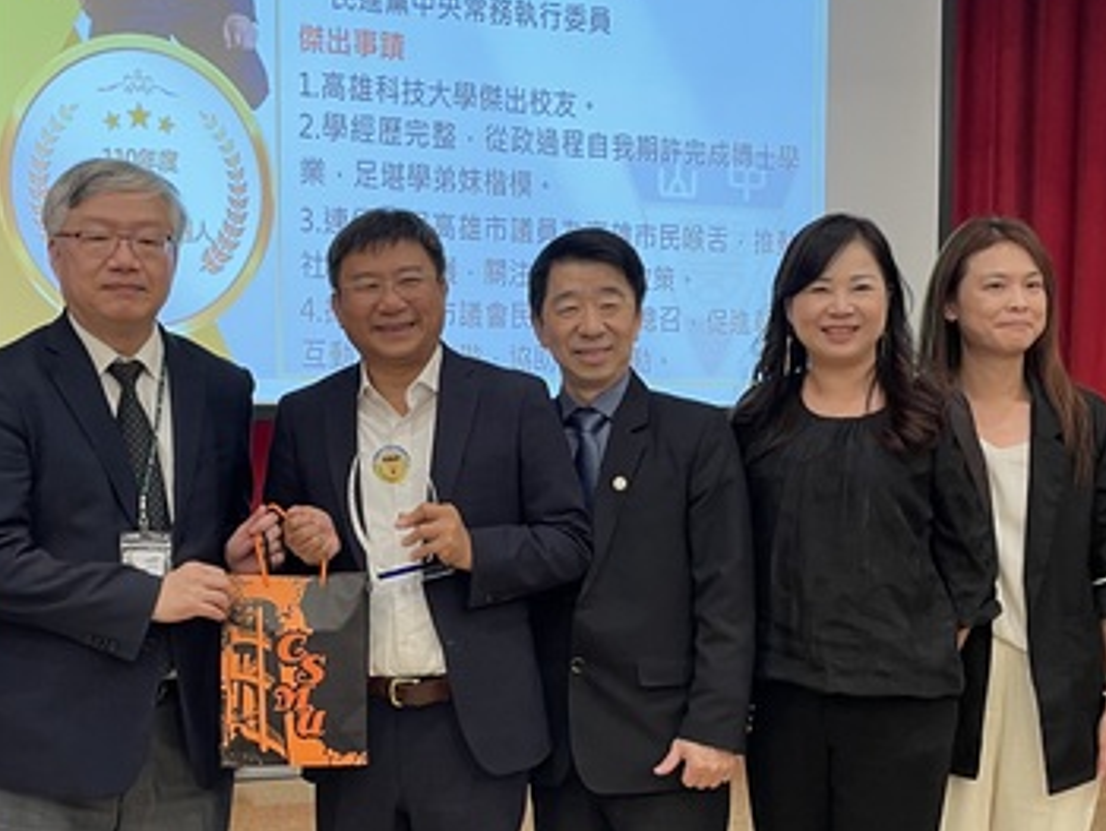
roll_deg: +0.1
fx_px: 1663
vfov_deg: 27.9
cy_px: 529
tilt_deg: -2.4
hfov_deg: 36.8
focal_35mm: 52
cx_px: 515
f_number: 1.6
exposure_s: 1/60
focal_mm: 4.2
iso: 100
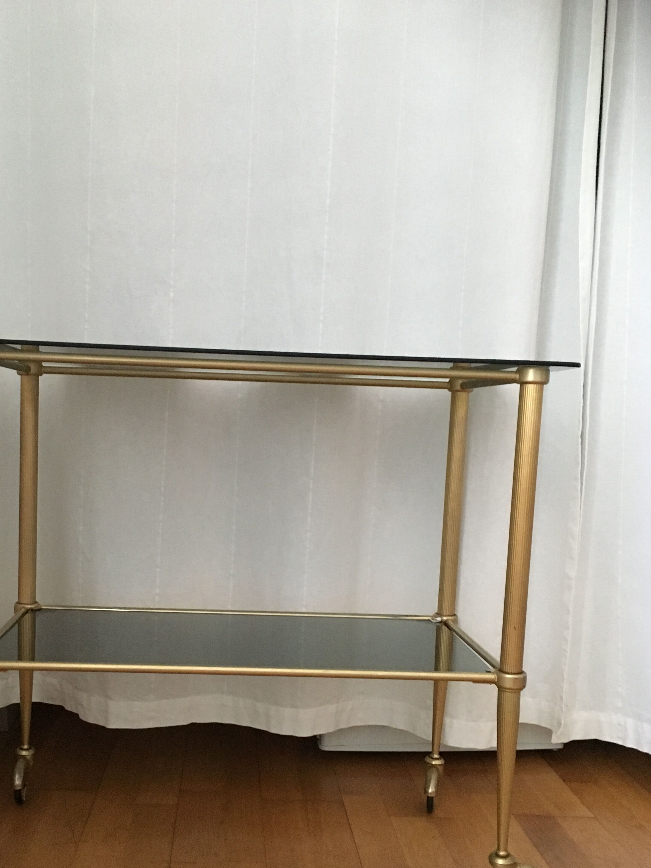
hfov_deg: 38.5
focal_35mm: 37
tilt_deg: -6.5
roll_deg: -1.7
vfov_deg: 49.7
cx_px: 256
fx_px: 928
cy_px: 533
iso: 250
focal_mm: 4.15
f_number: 2.2
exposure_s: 1/17
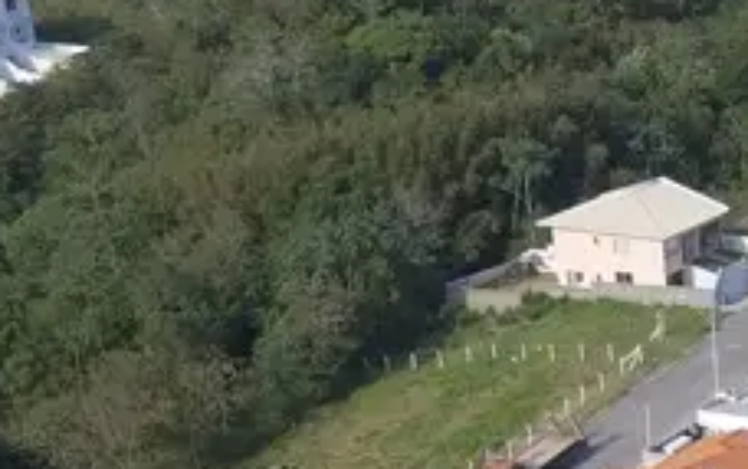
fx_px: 2428
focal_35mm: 119
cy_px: 830
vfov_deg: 10.4
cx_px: 1083
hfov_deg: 16.2
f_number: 2.8
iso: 100
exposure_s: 1/871
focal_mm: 3.61
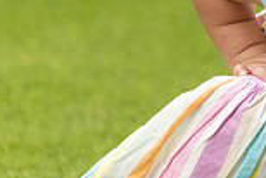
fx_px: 4504
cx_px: 383
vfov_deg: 2.3
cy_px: 54
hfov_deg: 3.4
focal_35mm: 609
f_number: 2.8
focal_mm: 138
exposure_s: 1/1000
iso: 1000
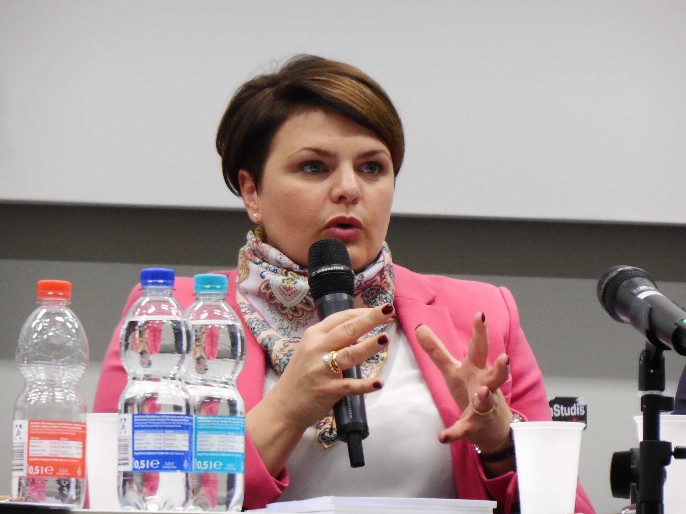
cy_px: 257
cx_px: 343
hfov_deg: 7.7
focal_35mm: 257
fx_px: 5093
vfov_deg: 5.8
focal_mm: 45.9
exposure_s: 1/30
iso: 800
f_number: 6.1
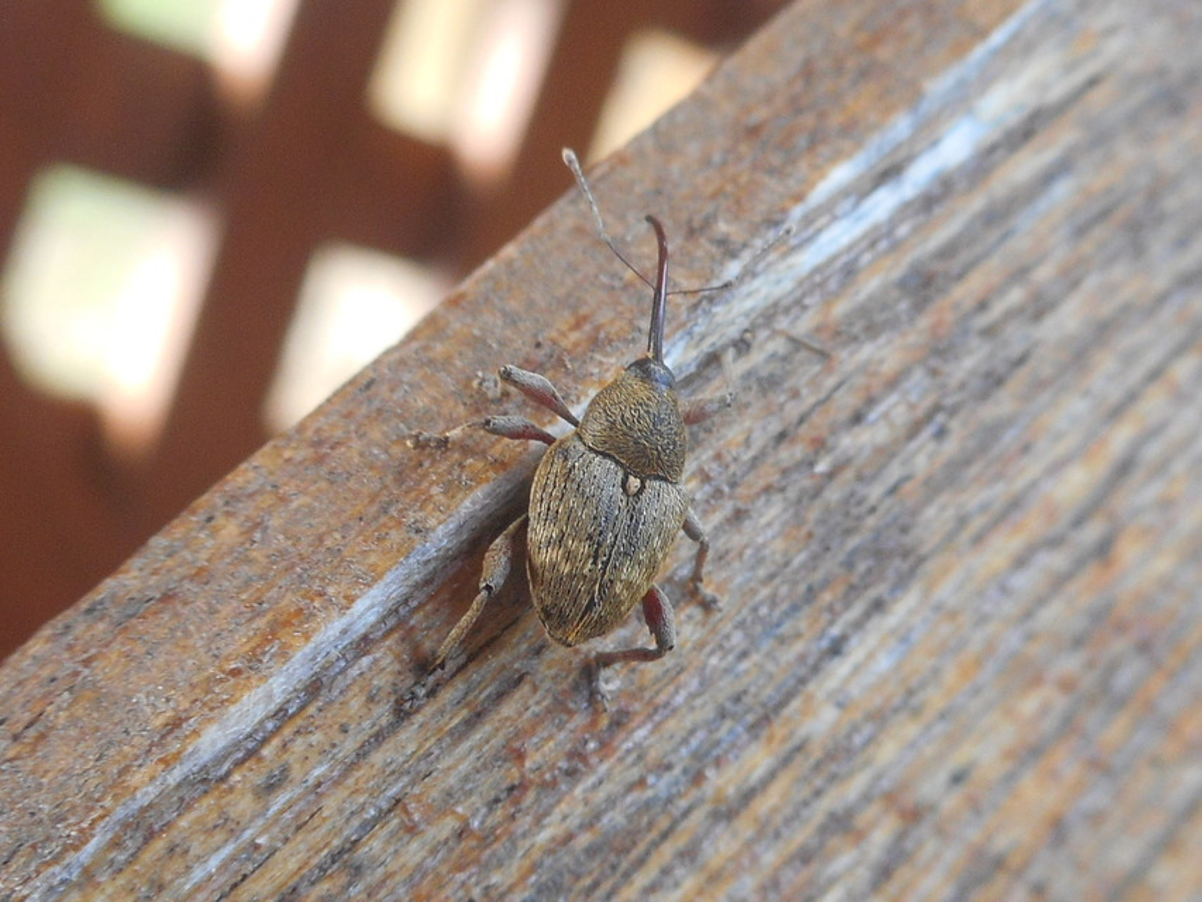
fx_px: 1181
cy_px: 451
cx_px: 601
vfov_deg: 41.8
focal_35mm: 34
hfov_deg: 54.0
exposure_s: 1/30
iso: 110
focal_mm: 6
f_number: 4.2
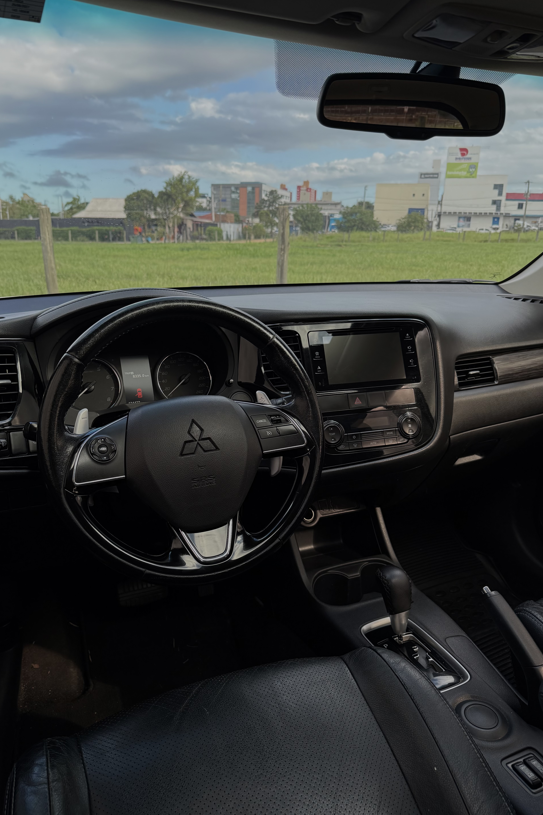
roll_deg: -1.2
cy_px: 407
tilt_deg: -17.2
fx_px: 566
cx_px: 248
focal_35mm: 25
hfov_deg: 51.2
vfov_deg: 71.5
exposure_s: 1/243
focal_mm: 6.76
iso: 200
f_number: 1.78
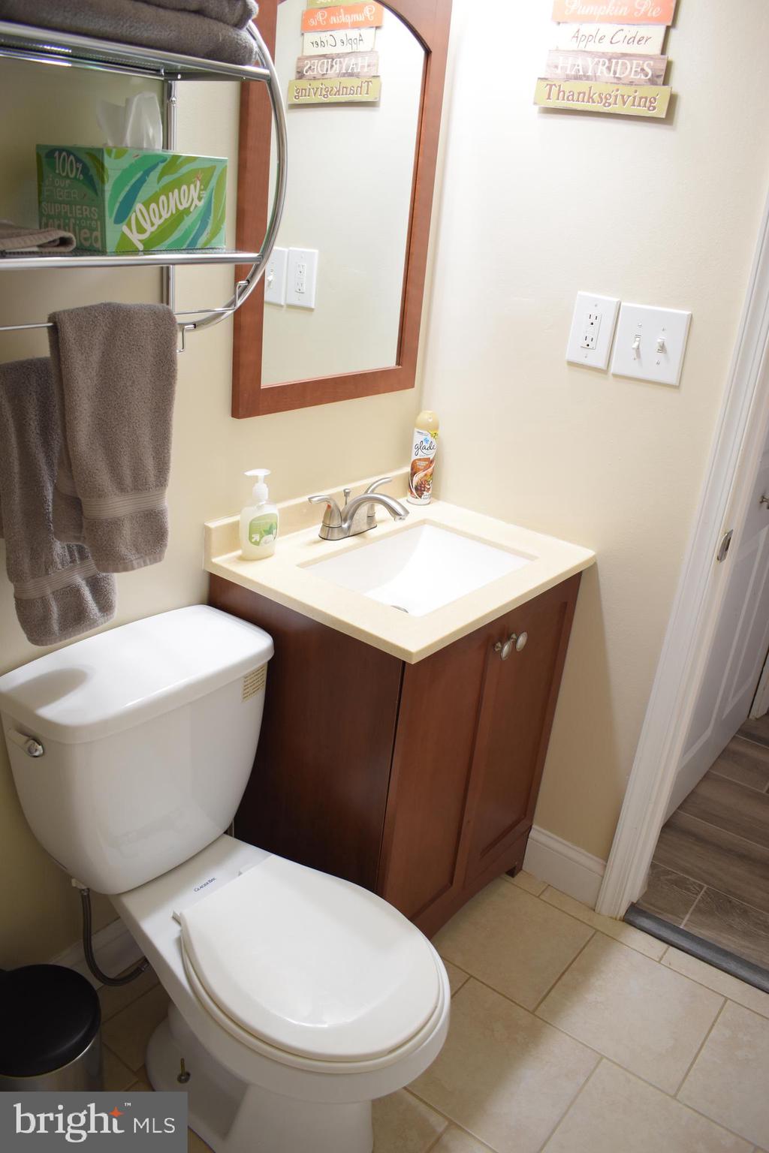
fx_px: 865
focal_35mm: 27
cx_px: 384
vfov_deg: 67.4
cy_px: 576
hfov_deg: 47.9
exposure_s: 1/60
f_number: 4
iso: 500
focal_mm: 18
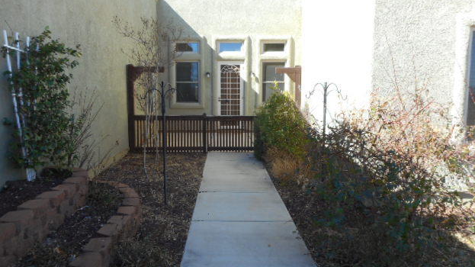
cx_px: 232
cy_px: 133
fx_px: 353
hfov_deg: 67.9
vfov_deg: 41.5
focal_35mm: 28
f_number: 3.7
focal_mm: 4.5
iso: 80
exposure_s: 1/160
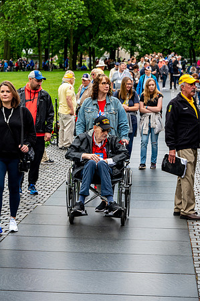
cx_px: 100
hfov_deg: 16.2
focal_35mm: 84
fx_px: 702
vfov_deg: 24.2
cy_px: 150
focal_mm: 84
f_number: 8
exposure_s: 1/640
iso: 900
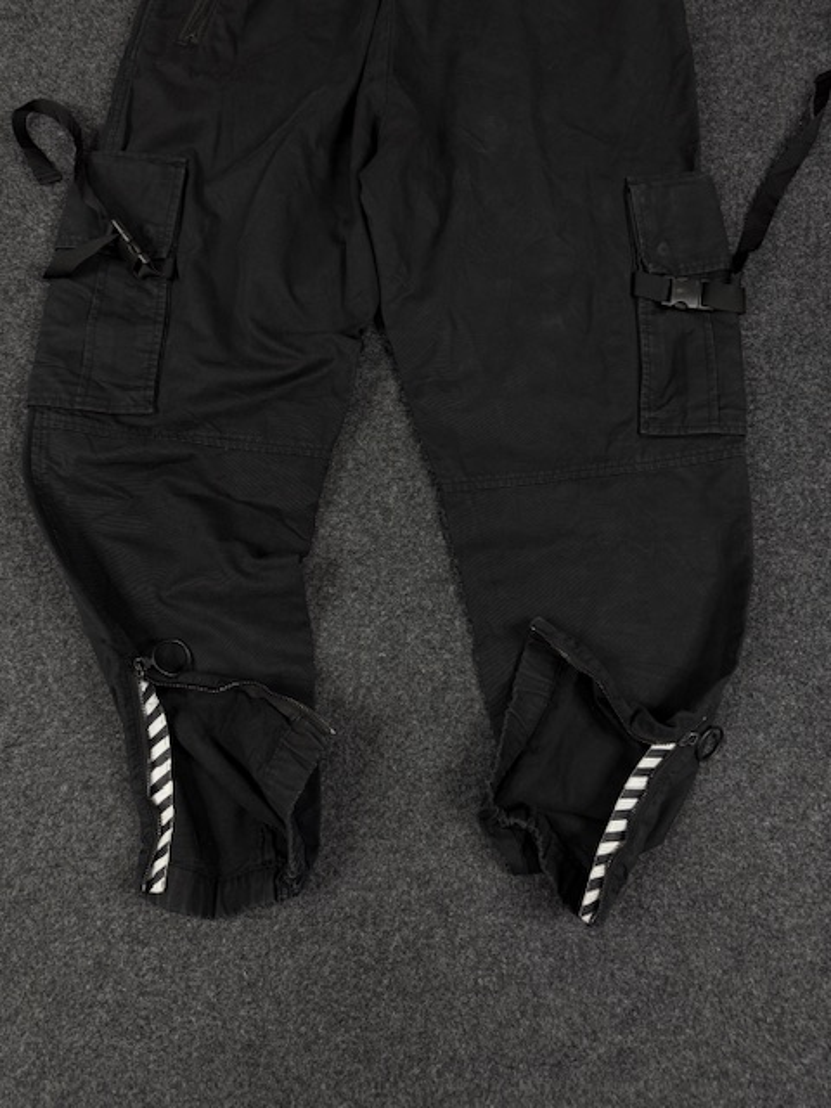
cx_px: 416
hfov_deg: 56.8
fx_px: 768
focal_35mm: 24
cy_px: 554
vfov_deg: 71.6
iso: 160
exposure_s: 1/100
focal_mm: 6.76
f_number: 1.78
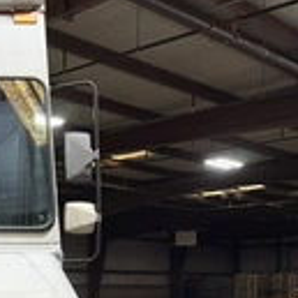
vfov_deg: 24.8
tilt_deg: -0.8
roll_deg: -0.1
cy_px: 303
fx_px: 643
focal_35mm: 66
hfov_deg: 21.5
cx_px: -159
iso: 320
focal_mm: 6.76
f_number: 1.78
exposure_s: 1/60
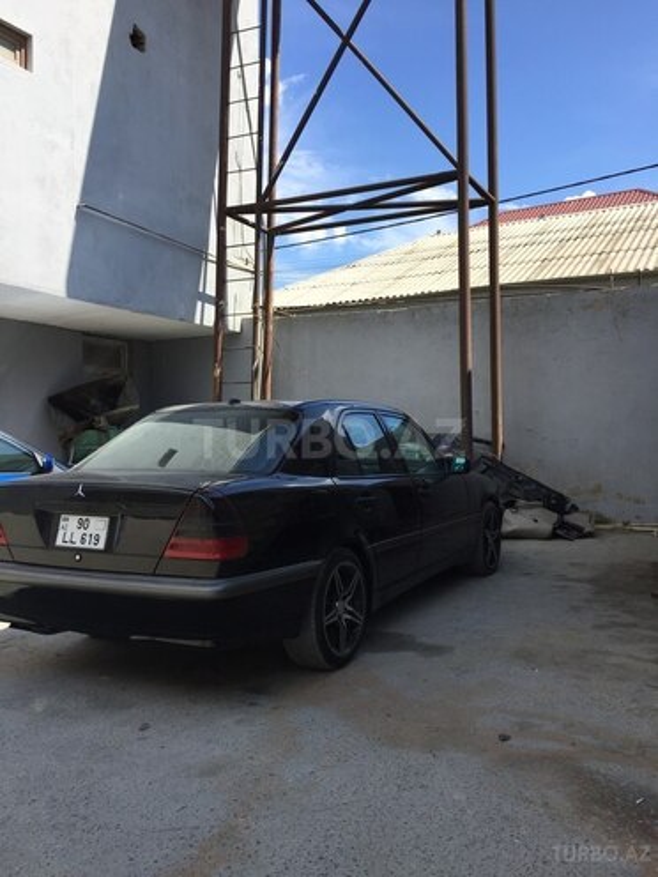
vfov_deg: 61.7
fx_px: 735
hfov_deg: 48.2
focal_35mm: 29
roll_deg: +0.2
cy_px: 438
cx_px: 329
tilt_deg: -0.3
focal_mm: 4.15
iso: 32
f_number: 2.2
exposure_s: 1/1464
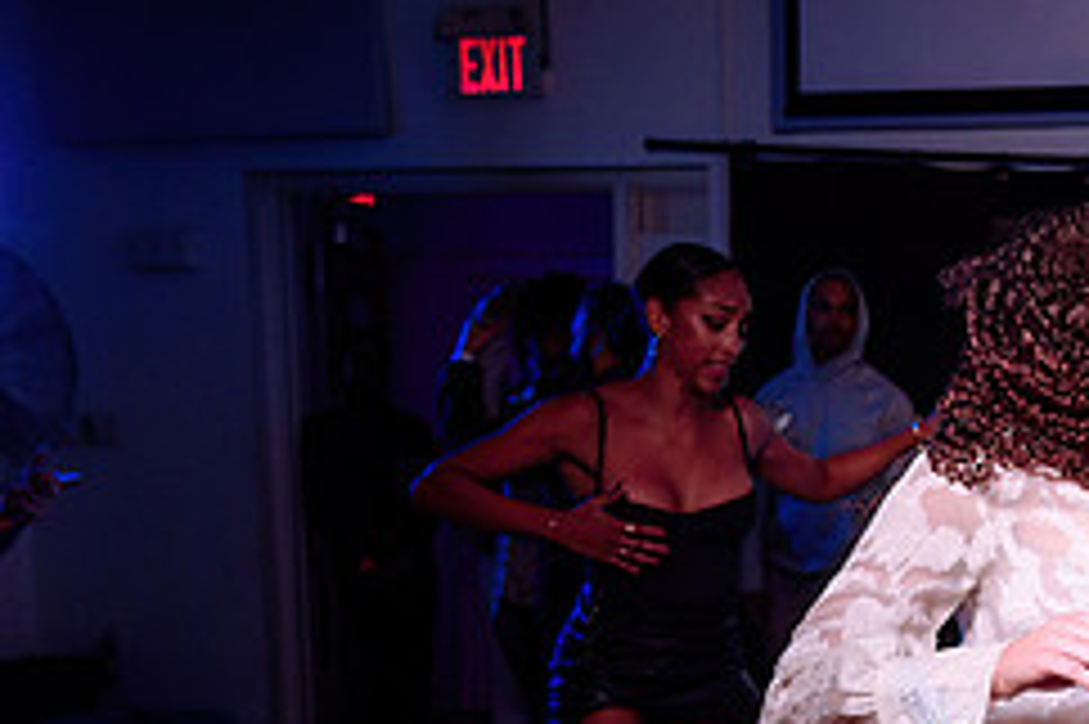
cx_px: 1065
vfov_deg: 18.9
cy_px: 791
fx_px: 2086
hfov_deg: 27.7
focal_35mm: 69
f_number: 3.5
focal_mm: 27
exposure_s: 1/125
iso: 500
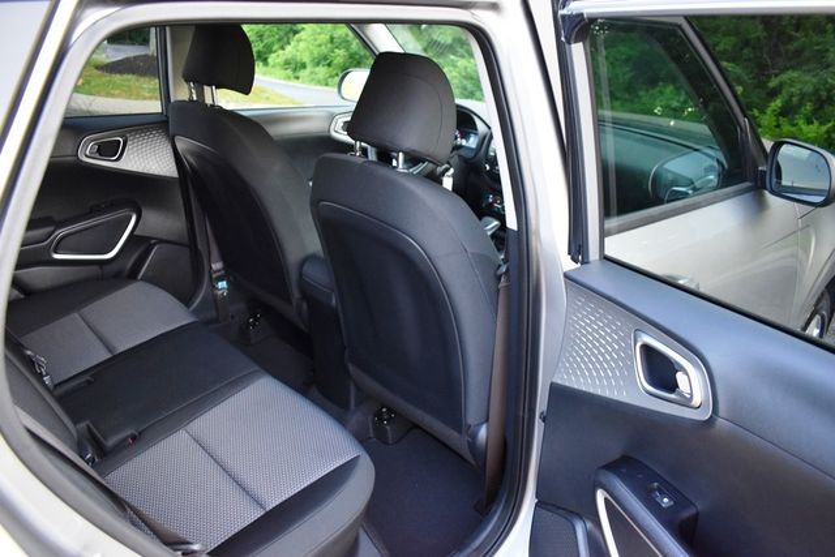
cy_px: 278
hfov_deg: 67.4
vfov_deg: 48.0
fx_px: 626
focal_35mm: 27
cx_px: 418
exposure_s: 1/125
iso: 1000
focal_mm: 18
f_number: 3.5
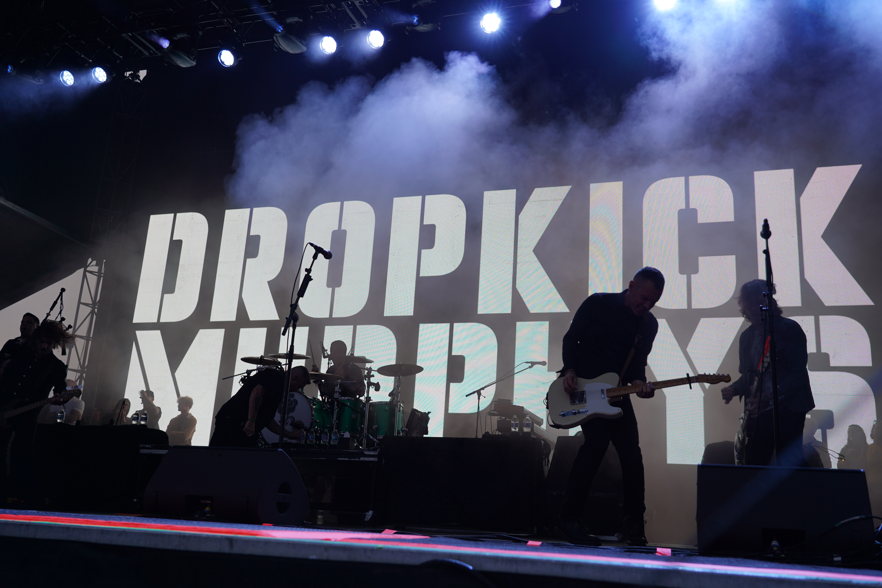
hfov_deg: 55.8
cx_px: 441
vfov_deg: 38.9
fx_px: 833
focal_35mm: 34
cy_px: 294
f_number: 4.5
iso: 100
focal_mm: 34
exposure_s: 1/80
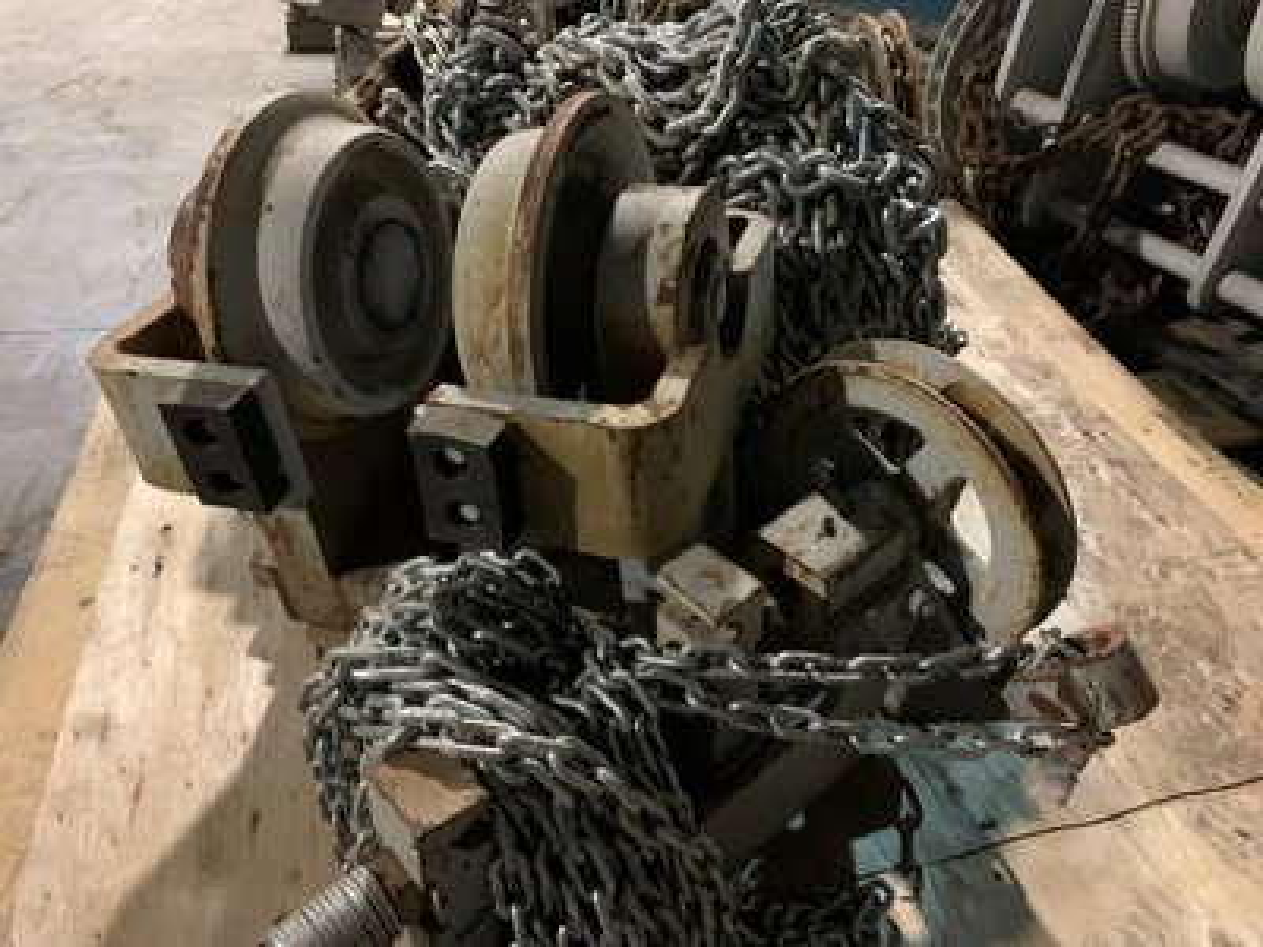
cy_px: 474
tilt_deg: -32.3
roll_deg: -1.9
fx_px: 949
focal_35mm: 26
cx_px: 632
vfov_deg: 53.1
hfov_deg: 67.3
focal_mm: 4.25
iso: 640
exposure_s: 1/24
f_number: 1.8
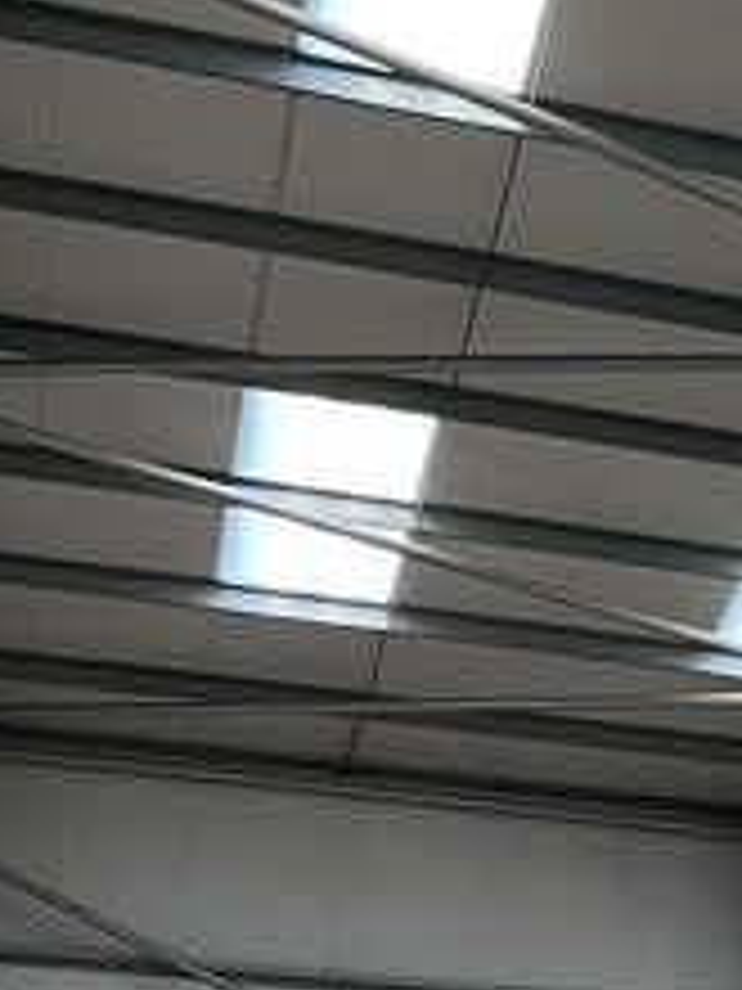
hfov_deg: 9.8
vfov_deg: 14.7
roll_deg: -0.7
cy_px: 1652
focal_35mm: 121
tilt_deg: -4.4
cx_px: 2114
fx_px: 3458
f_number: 1.6
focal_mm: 4.2
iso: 125
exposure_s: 1/77
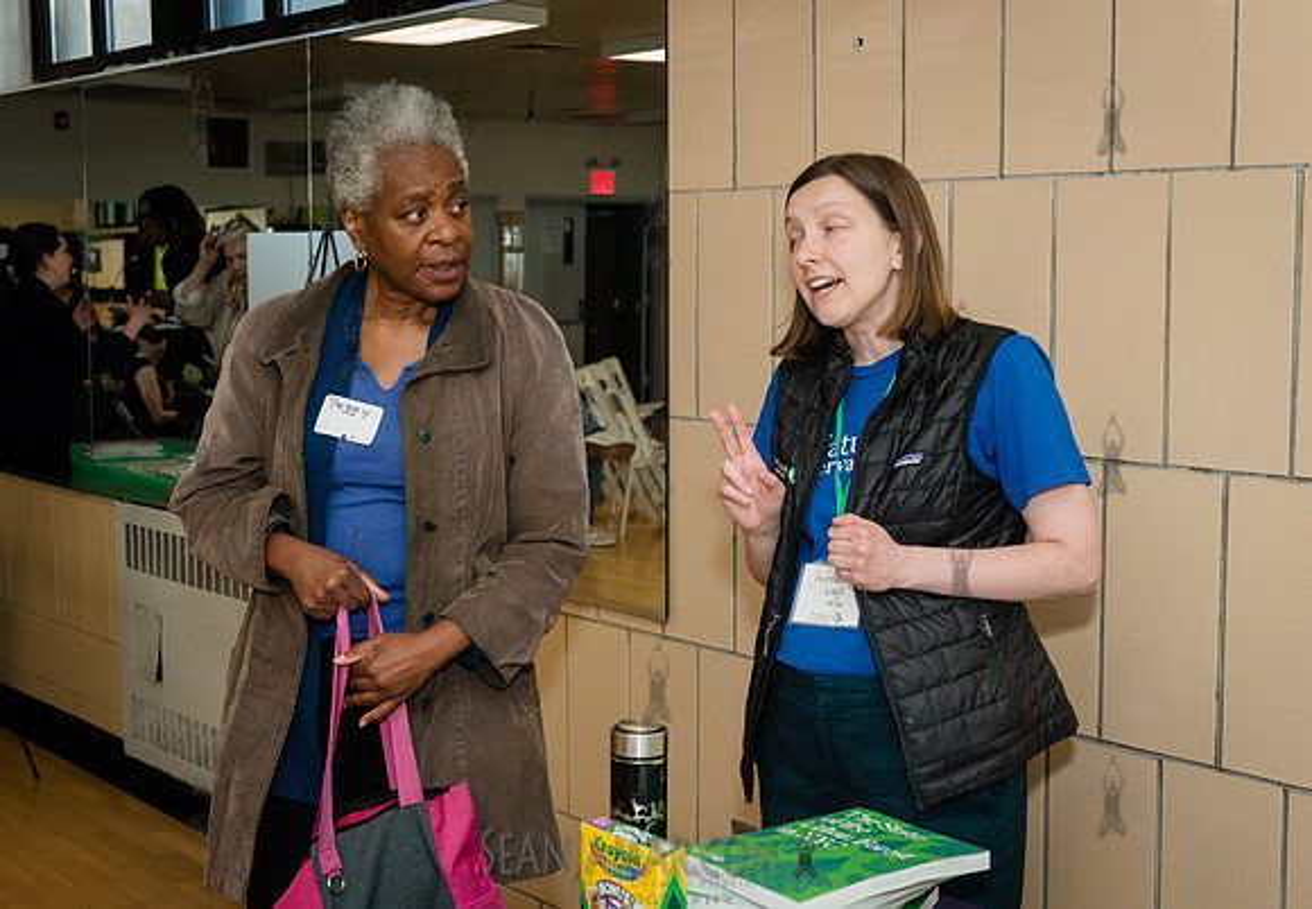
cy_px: 454
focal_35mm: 52
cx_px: 681
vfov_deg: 26.6
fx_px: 1921
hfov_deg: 37.7
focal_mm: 48
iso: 4000
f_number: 4.5
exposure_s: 1/250
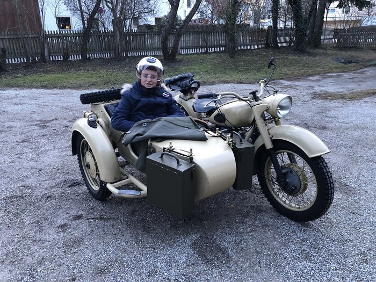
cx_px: 188
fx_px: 304
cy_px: 141
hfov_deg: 63.4
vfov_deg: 49.7
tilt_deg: -18.6
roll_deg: +0.9
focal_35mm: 28
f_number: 1.8
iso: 80
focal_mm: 3.99
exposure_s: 1/15
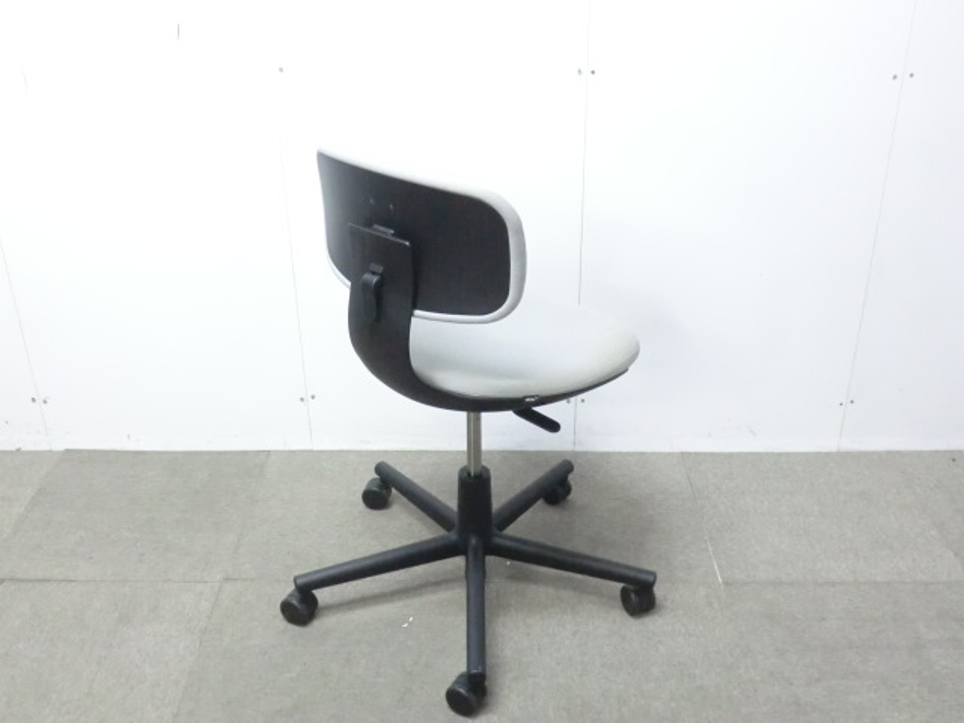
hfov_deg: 49.0
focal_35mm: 38
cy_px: 362
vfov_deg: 37.7
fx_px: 1058
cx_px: 482
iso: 800
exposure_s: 1/25
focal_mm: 6.9
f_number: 3.9
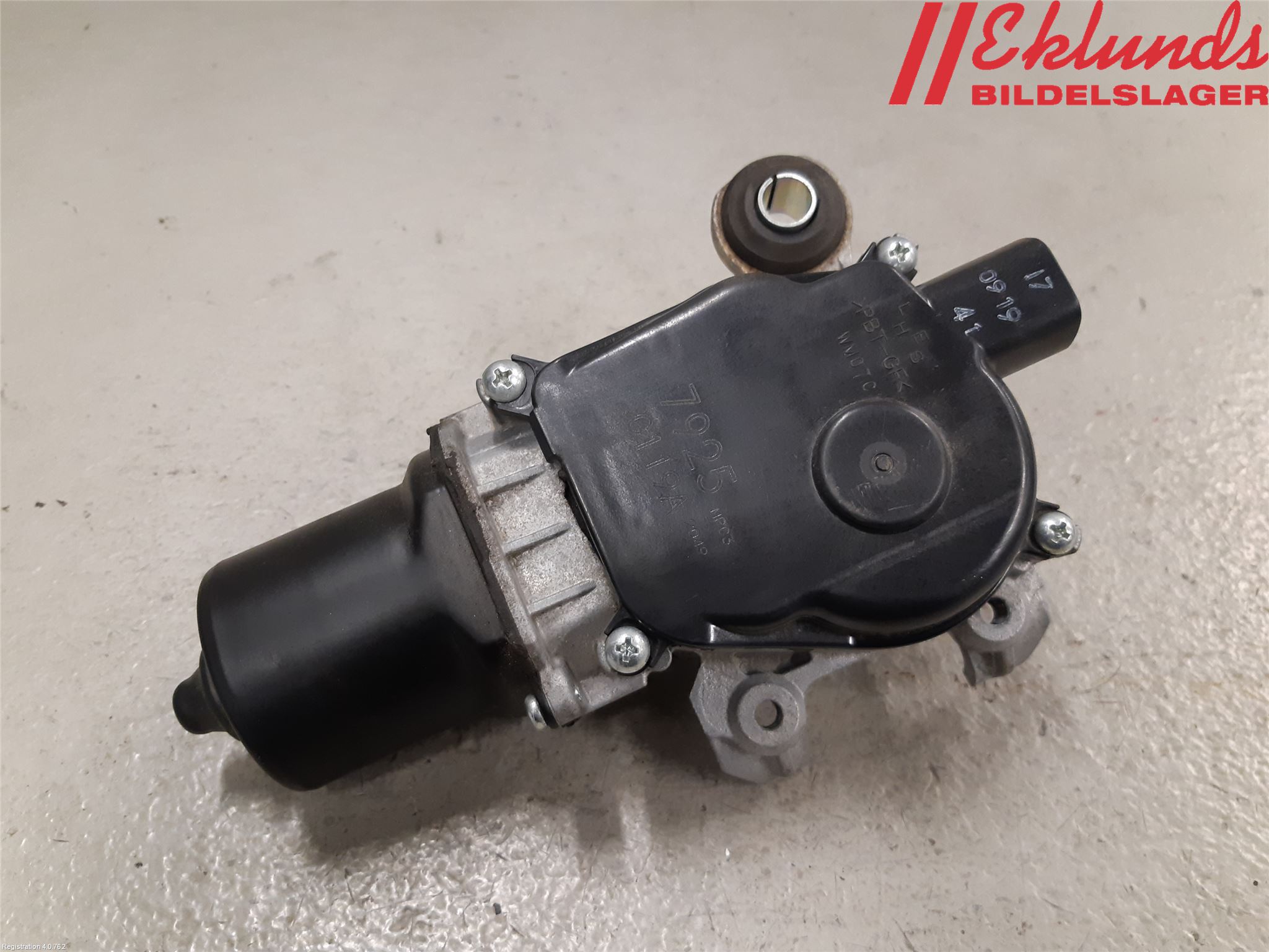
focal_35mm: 26
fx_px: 953
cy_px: 476
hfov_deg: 67.3
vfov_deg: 53.1
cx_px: 634
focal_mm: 3.93
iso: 160
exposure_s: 1/50
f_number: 1.7
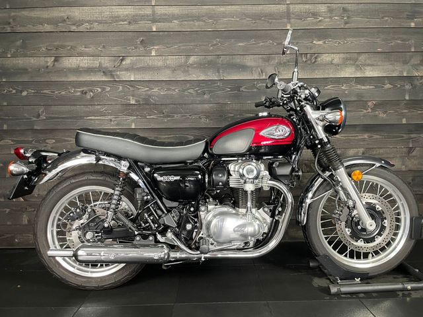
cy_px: 158
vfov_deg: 53.1
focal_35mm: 26
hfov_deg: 67.3
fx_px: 318
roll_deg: +0.8
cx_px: 212
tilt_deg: -2.6
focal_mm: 4.2
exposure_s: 1/50
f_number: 1.6
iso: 320
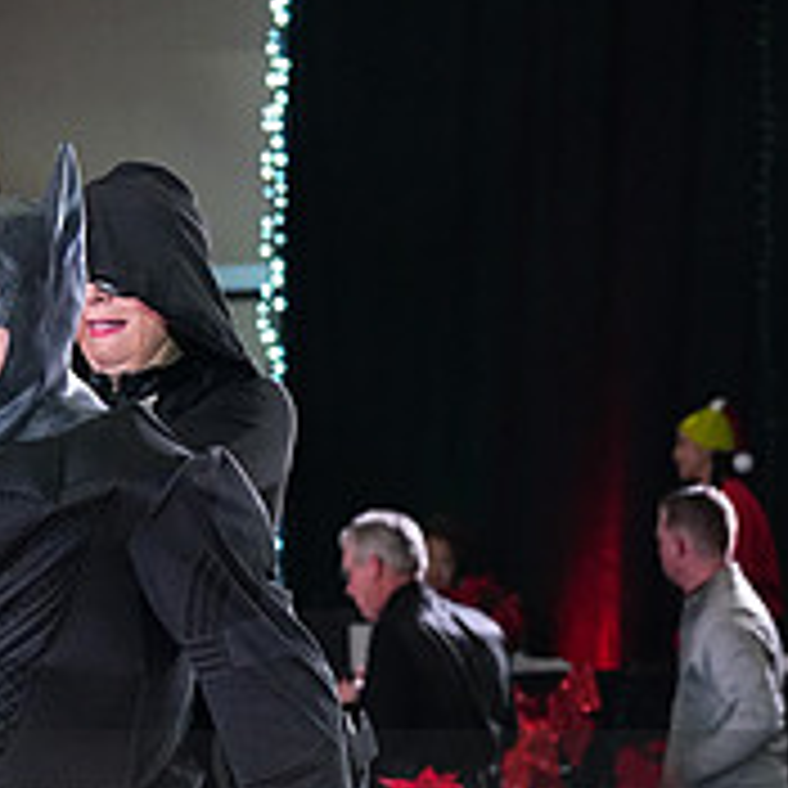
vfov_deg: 6.5
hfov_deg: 6.5
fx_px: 6954
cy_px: 883
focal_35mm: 270
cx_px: 169
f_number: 5
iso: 6400
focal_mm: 96
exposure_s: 1/400
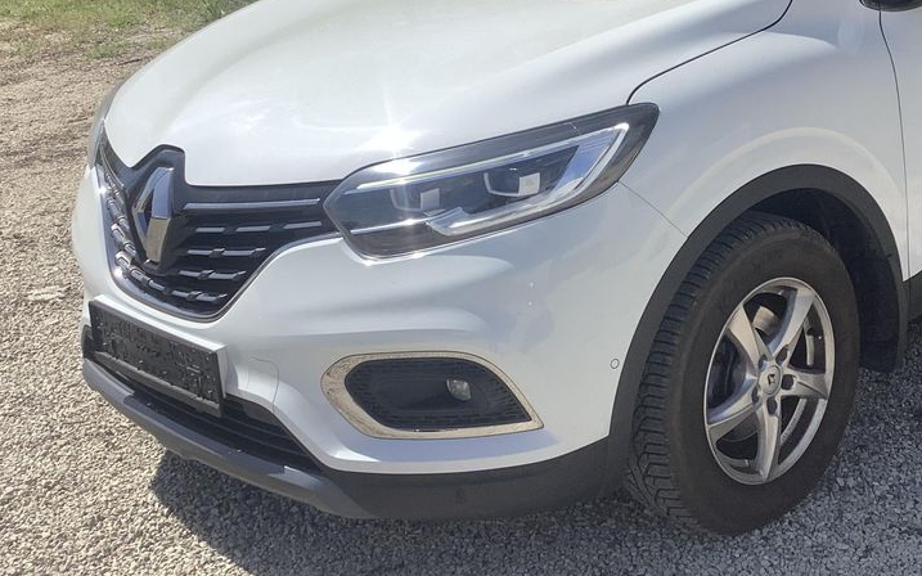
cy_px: 149
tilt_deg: -15.8
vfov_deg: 23.3
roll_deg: +0.5
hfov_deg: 36.3
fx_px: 1382
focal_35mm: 55
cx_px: 649
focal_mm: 3.3
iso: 25
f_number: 2.4
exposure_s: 1/1335
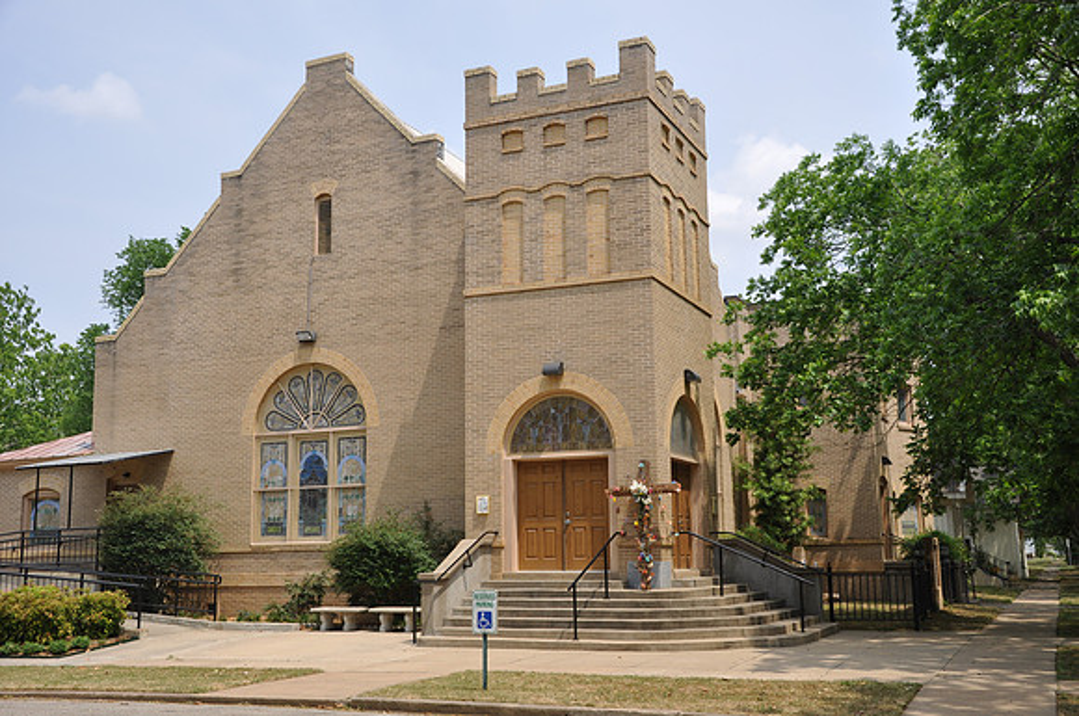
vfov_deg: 35.4
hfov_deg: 51.3
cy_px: 358
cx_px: 540
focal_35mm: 38
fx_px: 1122
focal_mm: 25
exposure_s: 1/200
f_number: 7.1
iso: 200
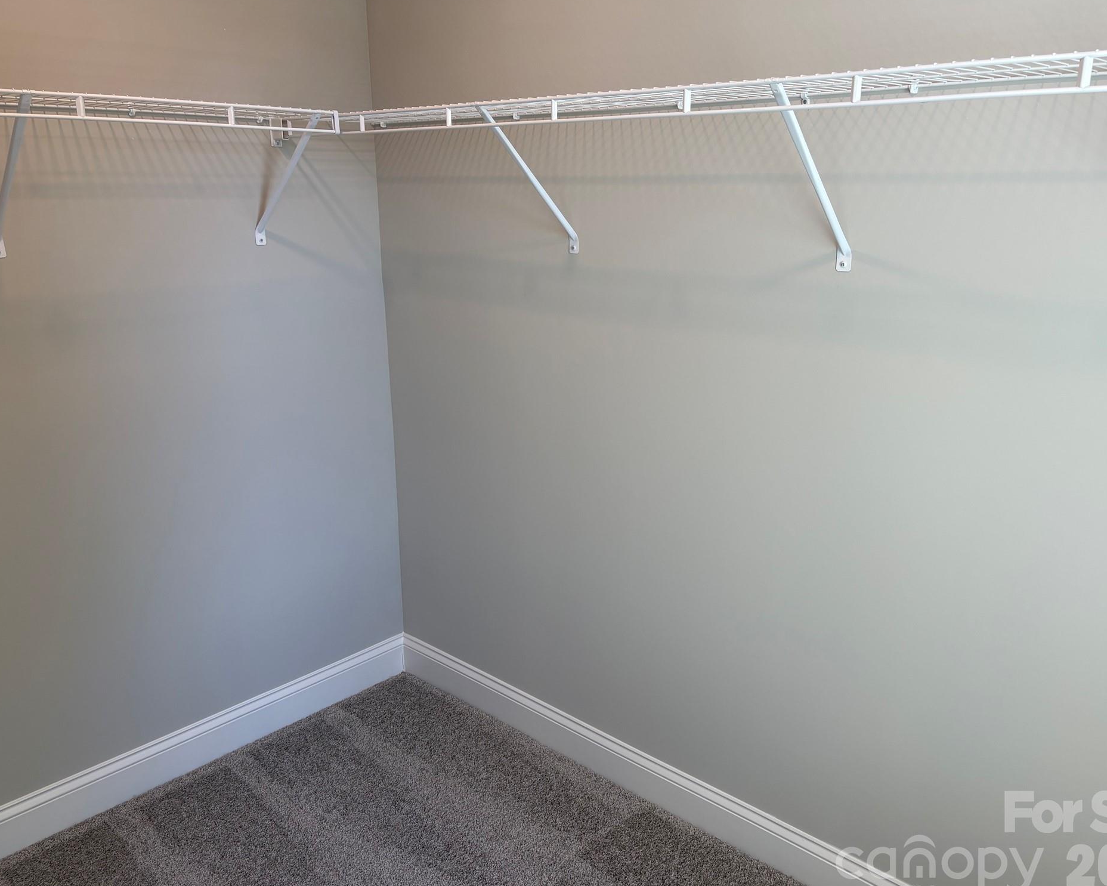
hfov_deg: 62.2
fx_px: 917
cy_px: 450
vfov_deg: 51.5
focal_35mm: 28
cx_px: 584
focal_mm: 5.96
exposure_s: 1/120
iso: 50
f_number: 1.6
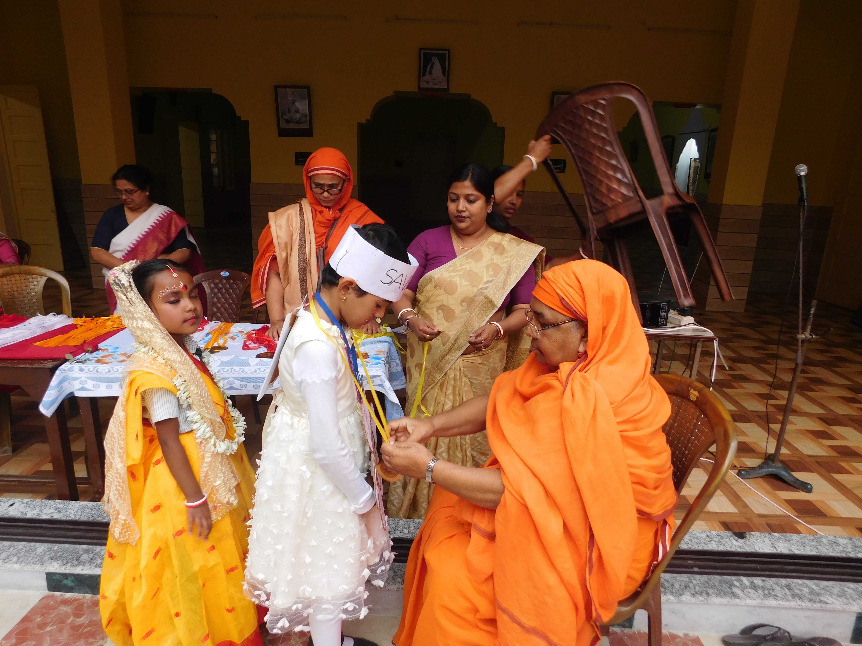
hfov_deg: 73.9
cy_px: 323
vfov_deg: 58.9
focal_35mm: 23
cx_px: 431
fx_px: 573
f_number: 3
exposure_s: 1/50
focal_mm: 4
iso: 125
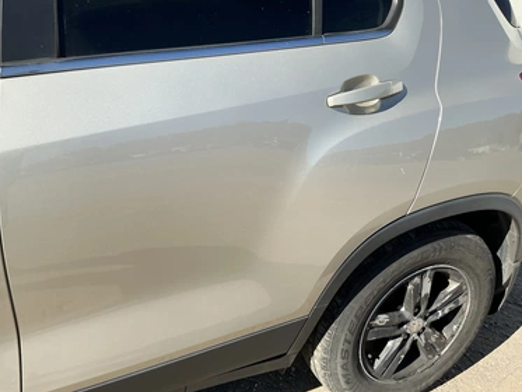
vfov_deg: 46.8
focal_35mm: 30
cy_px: 190
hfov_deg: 59.9
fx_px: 453
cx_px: 252
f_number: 1.8
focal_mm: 3
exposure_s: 1/1195
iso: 25
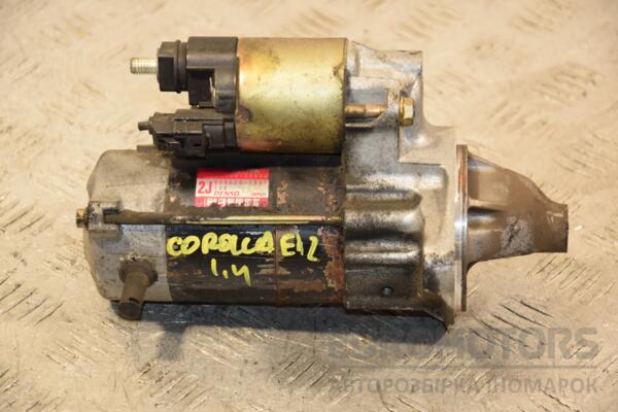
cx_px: 309
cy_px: 206
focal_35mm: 138
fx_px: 2369
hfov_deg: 14.9
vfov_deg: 9.9
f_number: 5.6
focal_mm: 92
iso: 800
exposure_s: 1/125
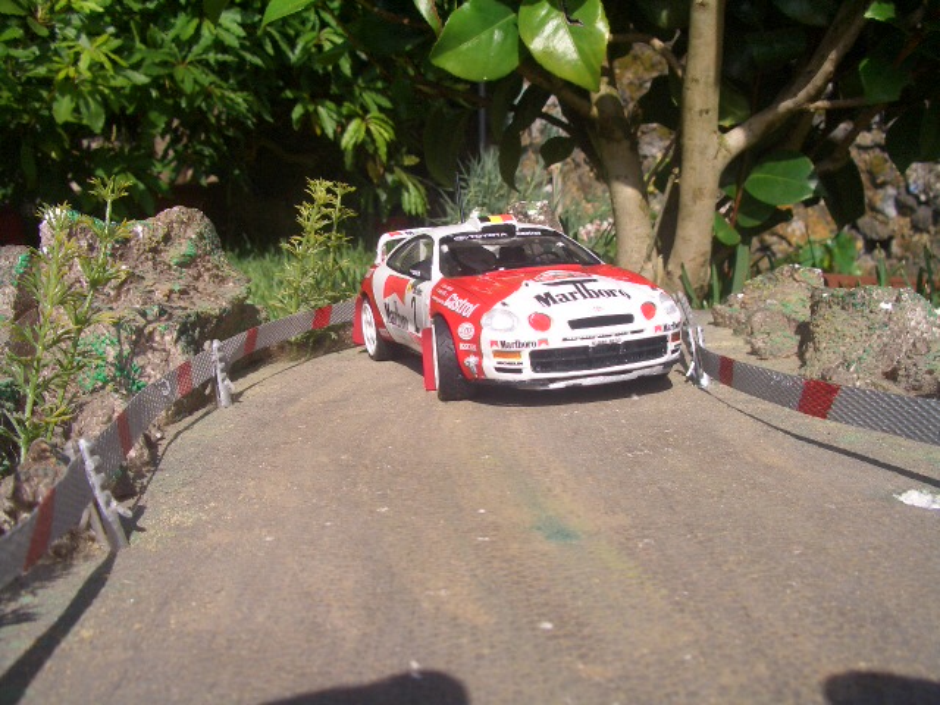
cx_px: 470
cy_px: 352
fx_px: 950
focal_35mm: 35
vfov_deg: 40.7
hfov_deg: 52.6
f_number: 4.3
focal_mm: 5.8
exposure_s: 1/500
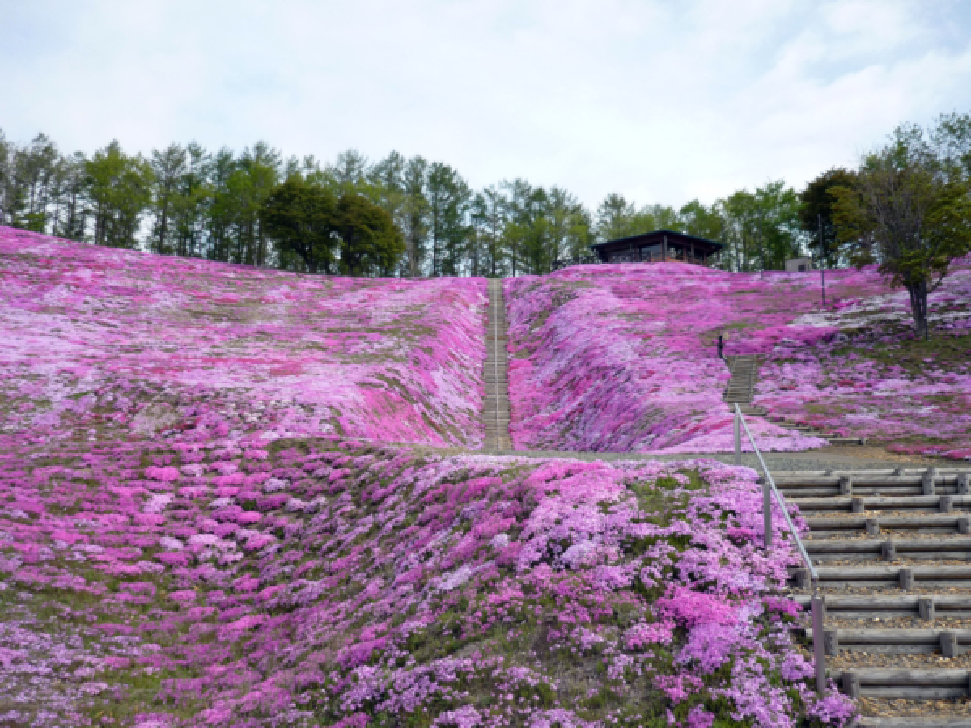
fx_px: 926
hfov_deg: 55.4
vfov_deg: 42.9
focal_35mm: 33
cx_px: 486
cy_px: 364
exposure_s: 1/1000
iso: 100
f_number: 2.8
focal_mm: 5.5
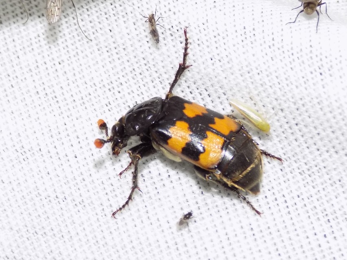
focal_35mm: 118
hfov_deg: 16.7
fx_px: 1183
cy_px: 130
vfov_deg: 12.6
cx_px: 174
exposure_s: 1/30
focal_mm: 20.9
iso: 200
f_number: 4.8
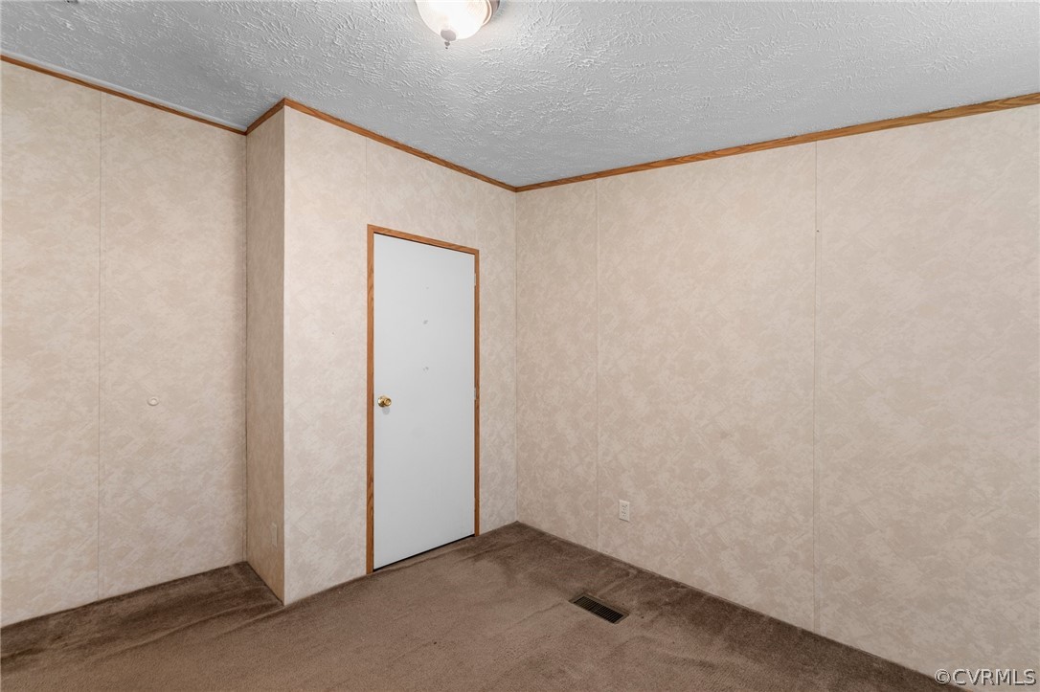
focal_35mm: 15
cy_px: 346
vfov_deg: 76.5
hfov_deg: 99.7
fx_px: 439
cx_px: 520
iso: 1000
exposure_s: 1/20
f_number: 7.1
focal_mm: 15.2
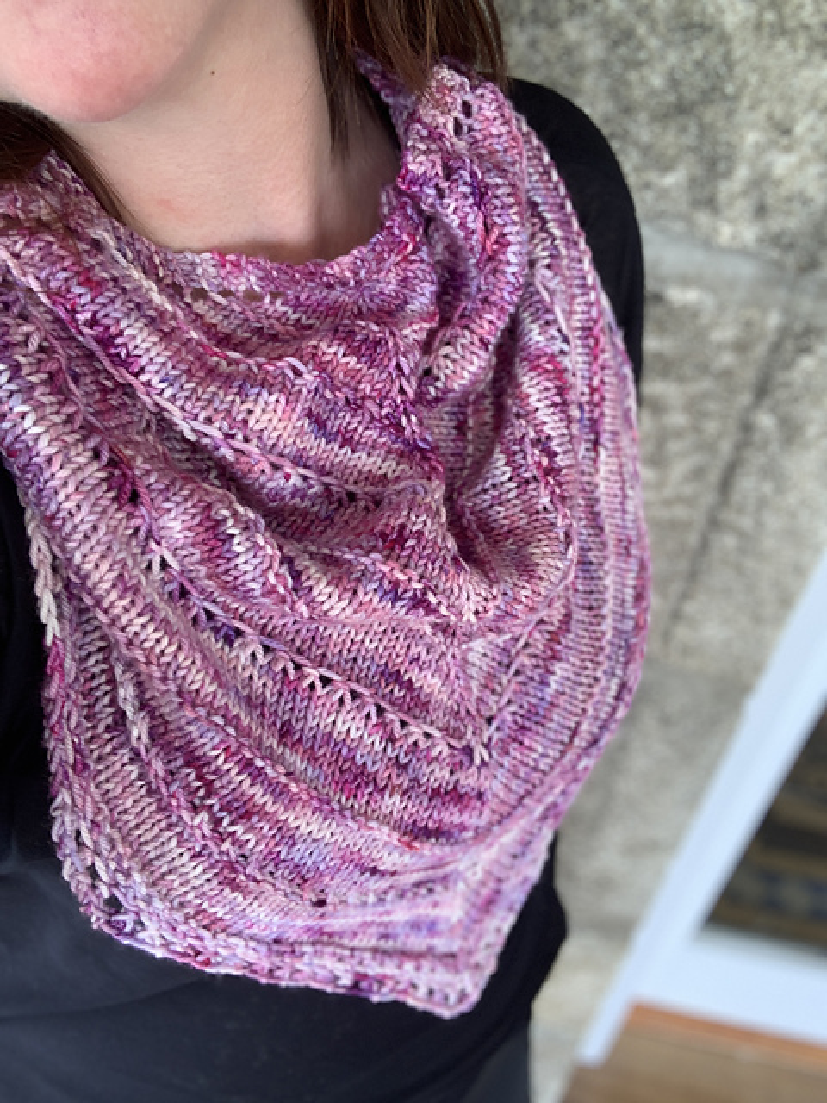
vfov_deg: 56.8
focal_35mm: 32
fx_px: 1019
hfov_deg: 44.2
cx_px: 414
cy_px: 552
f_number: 2.2
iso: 64
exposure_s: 1/90
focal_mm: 2.87
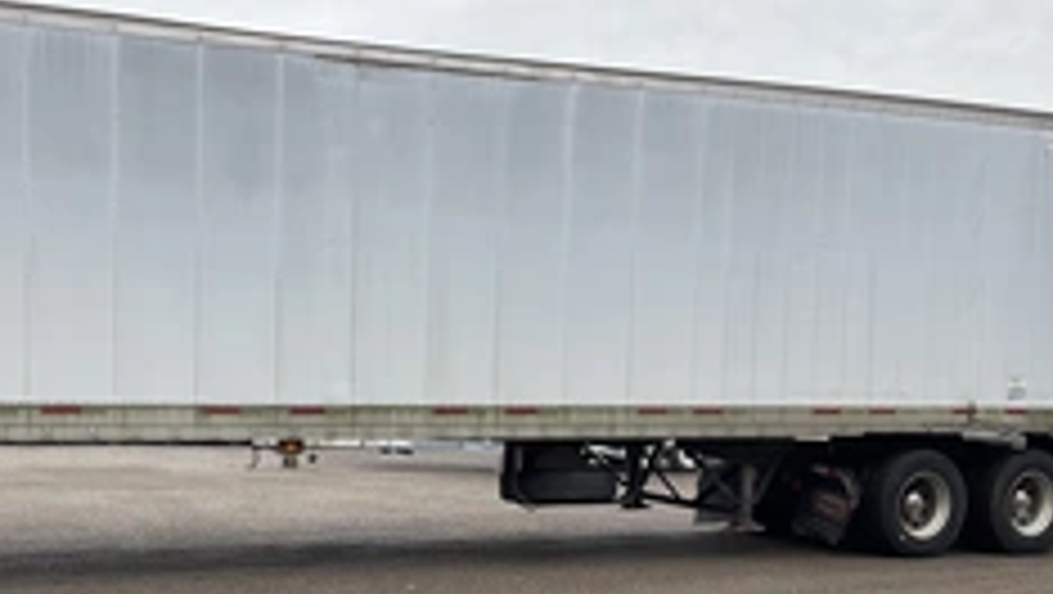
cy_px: 459
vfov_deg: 22.0
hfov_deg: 38.1
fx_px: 1509
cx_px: 360
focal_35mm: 54
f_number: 1.8
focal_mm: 3
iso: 25
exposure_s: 1/1195
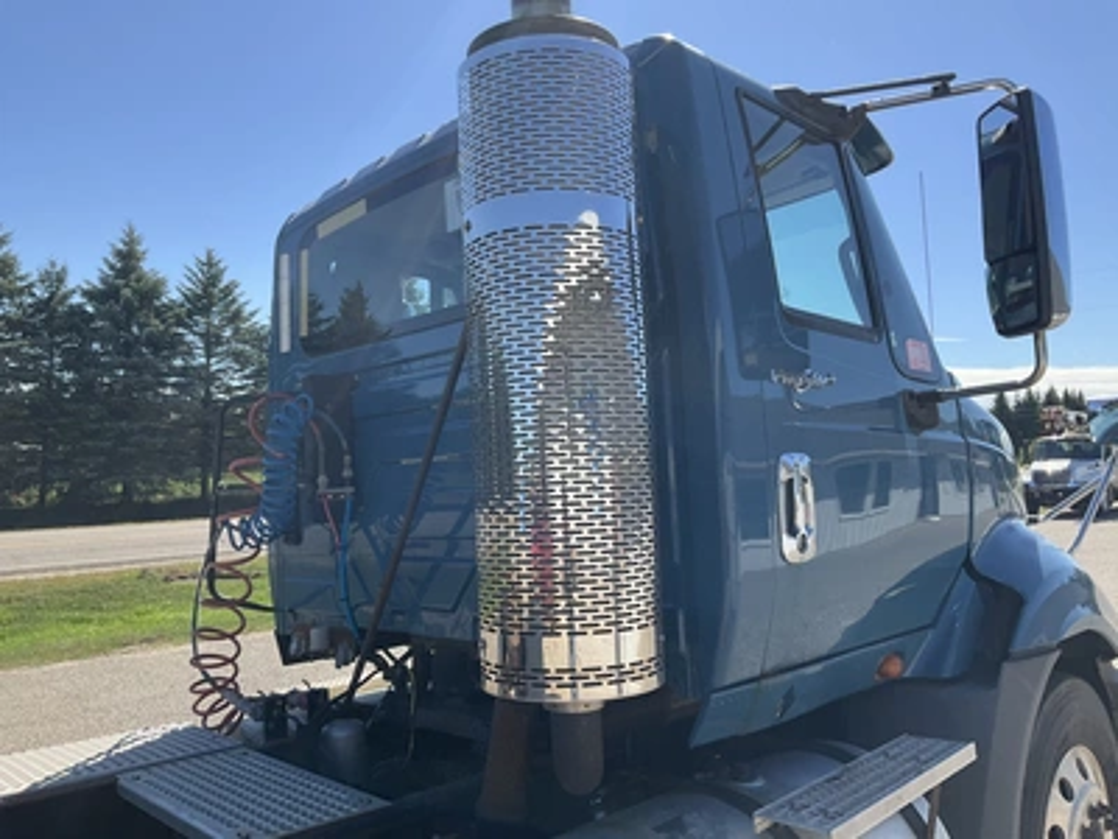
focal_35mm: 29
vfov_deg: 48.2
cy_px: 420
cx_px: 559
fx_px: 937
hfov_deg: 61.7
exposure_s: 1/1144
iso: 25
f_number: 1.8
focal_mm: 3
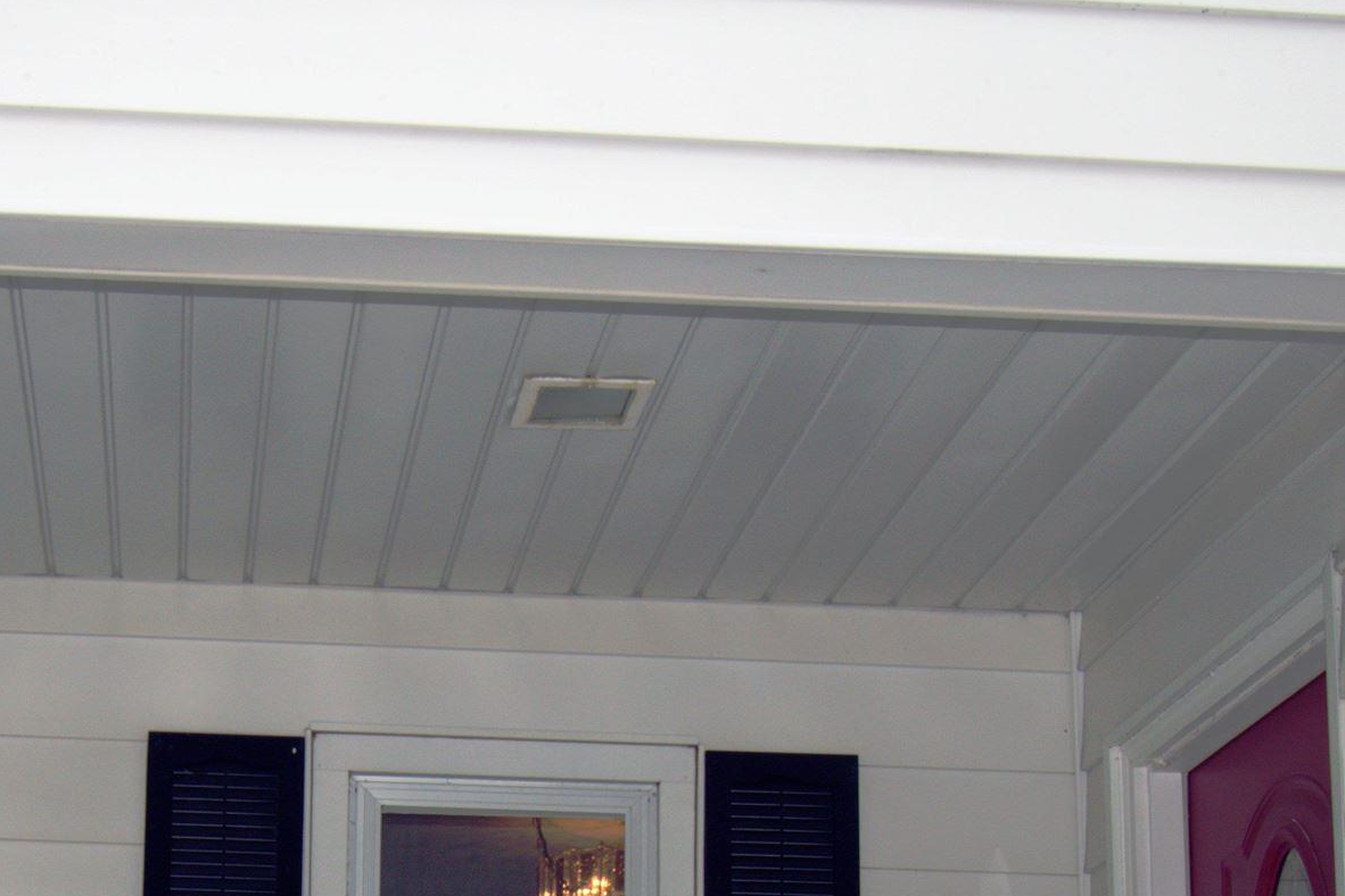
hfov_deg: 25.8
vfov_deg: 16.7
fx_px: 2914
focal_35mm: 78
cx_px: 381
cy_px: 1096
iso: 100
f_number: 6.3
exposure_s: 1/160
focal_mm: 20
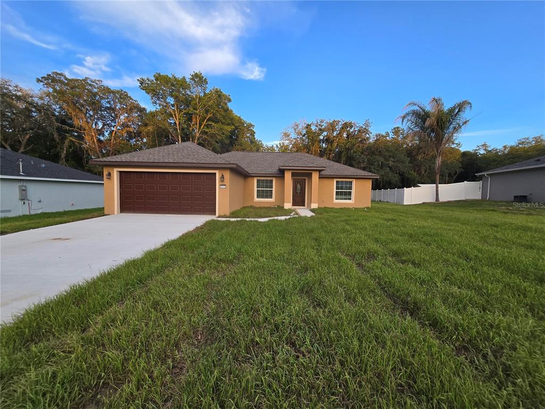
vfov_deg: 89.9
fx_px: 205
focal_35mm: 13
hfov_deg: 106.2
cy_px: 204
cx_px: 272
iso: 50
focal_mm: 2.2
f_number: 2.2
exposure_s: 1/180
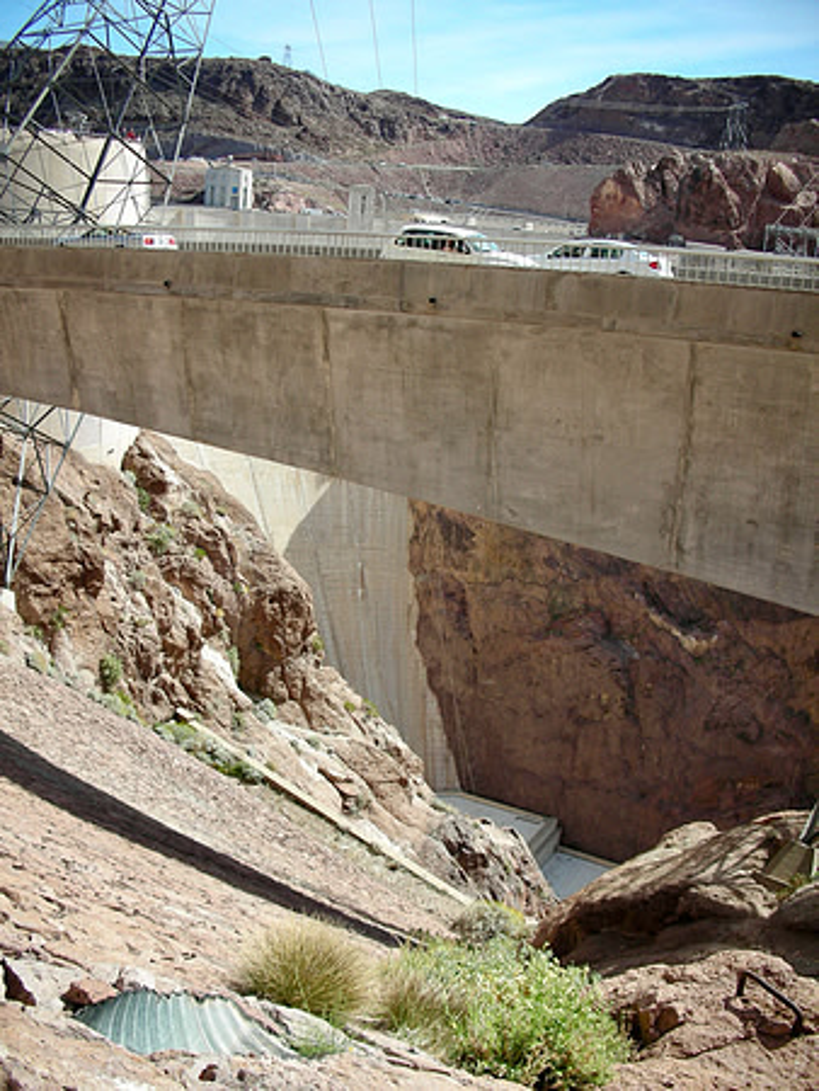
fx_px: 1103
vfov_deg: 52.6
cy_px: 546
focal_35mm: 35
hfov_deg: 40.7
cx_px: 410
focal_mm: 5.8
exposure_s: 1/388
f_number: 3
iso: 50
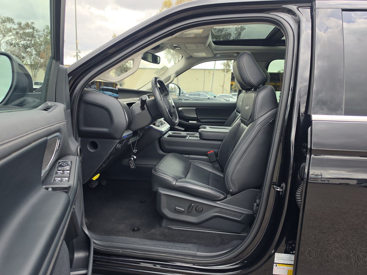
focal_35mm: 23
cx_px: 184
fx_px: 244
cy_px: 138
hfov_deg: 73.9
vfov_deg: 58.9
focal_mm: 6.5
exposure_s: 1/229
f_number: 1.4
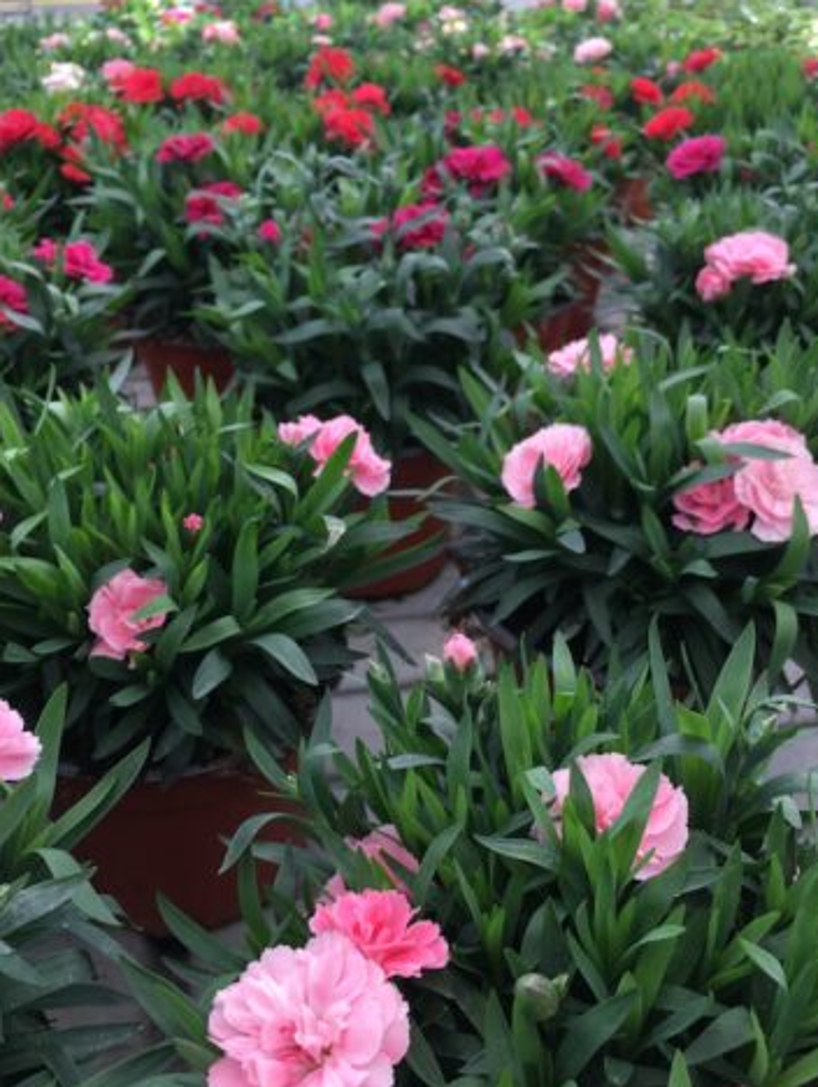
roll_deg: -0.6
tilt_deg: -34.6
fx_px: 1038
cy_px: 612
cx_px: 425
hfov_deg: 43.0
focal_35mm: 33
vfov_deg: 55.1
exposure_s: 1/100
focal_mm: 4.15
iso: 32
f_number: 2.2
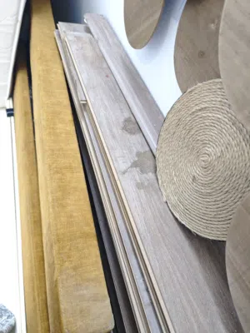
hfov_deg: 58.9
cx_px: 125
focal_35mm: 23
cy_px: 166
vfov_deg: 73.9
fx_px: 221
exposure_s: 1/24
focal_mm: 8.72
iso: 2000
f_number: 1.63
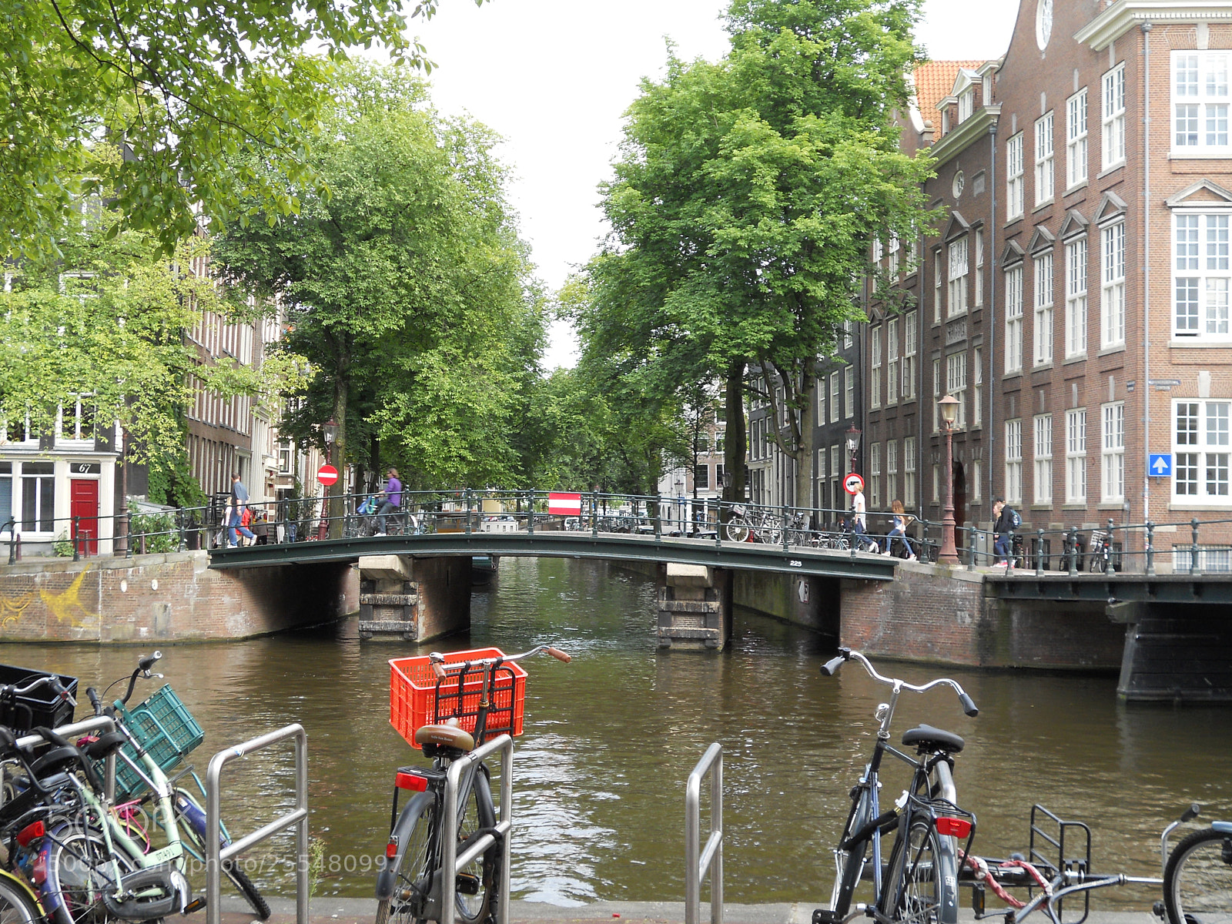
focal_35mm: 46
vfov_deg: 31.5
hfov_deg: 41.2
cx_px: 616
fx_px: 1637
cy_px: 462
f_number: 4.3
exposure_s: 1/80
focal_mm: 8.2
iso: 80
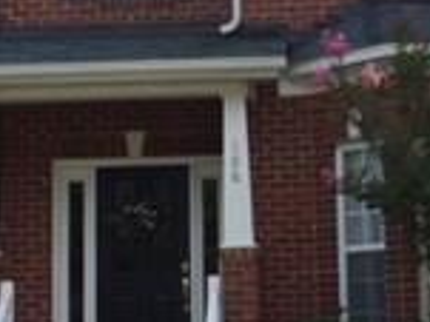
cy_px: 111
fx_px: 1576
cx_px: 271
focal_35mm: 127
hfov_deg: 15.5
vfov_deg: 11.6
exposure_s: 1/933
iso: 32
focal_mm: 4.12
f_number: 2.2
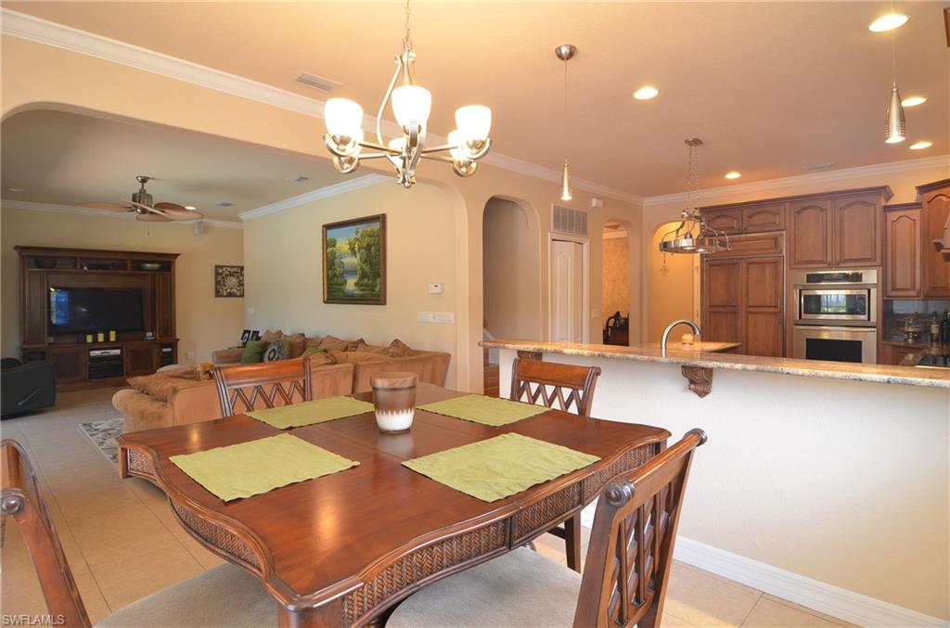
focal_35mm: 21
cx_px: 475
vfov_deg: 59.2
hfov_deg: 81.4
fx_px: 553
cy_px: 314
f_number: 6.3
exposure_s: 1/10
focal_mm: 14
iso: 320
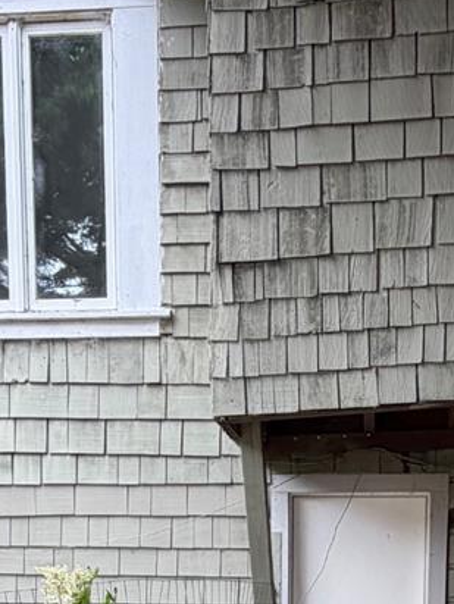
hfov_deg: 28.3
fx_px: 890
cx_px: 321
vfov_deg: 31.9
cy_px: 706
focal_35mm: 51
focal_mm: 2.22
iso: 40
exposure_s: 1/135
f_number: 2.2
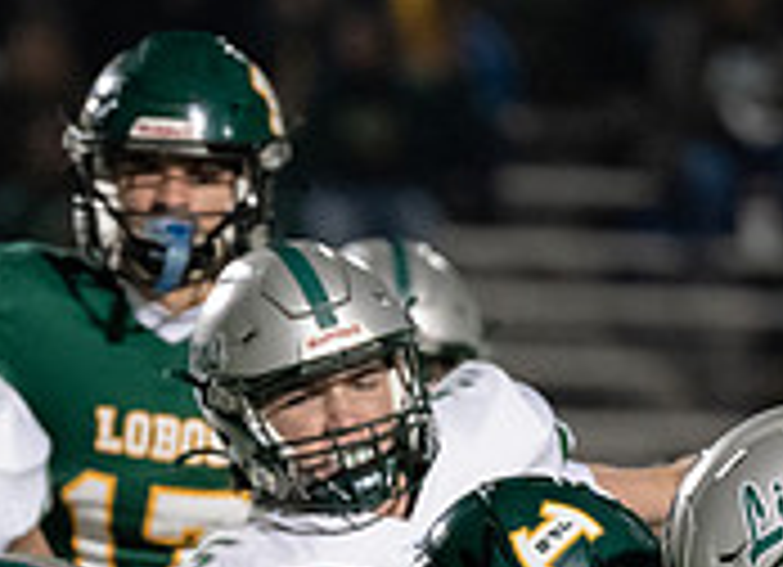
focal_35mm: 958
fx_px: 21404
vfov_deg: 1.5
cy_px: 826
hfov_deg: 2.1
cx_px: 48
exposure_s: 1/1250
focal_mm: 200
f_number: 2.8
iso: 3200
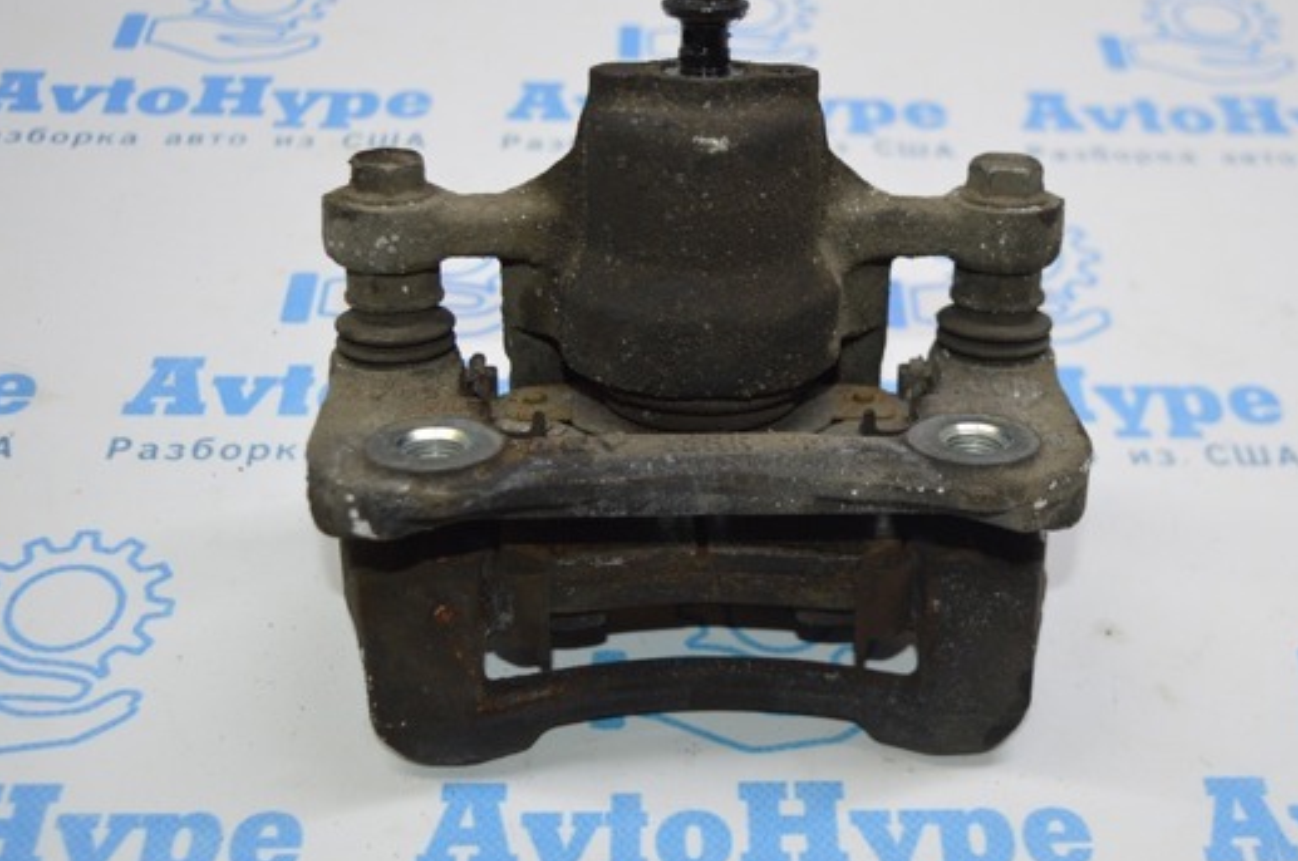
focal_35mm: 52
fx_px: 1872
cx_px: 758
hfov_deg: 38.1
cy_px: 385
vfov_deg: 25.9
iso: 400
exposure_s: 1/80
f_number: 4.2
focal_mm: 28
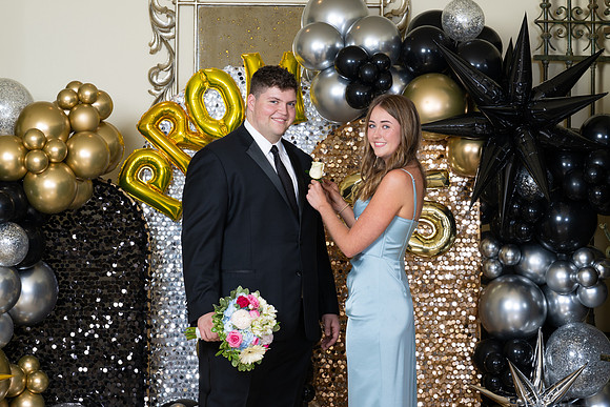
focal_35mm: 120
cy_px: 204
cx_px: 305
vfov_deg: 11.4
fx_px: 2034
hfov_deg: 17.1
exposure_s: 1/100
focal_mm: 120
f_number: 8
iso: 320
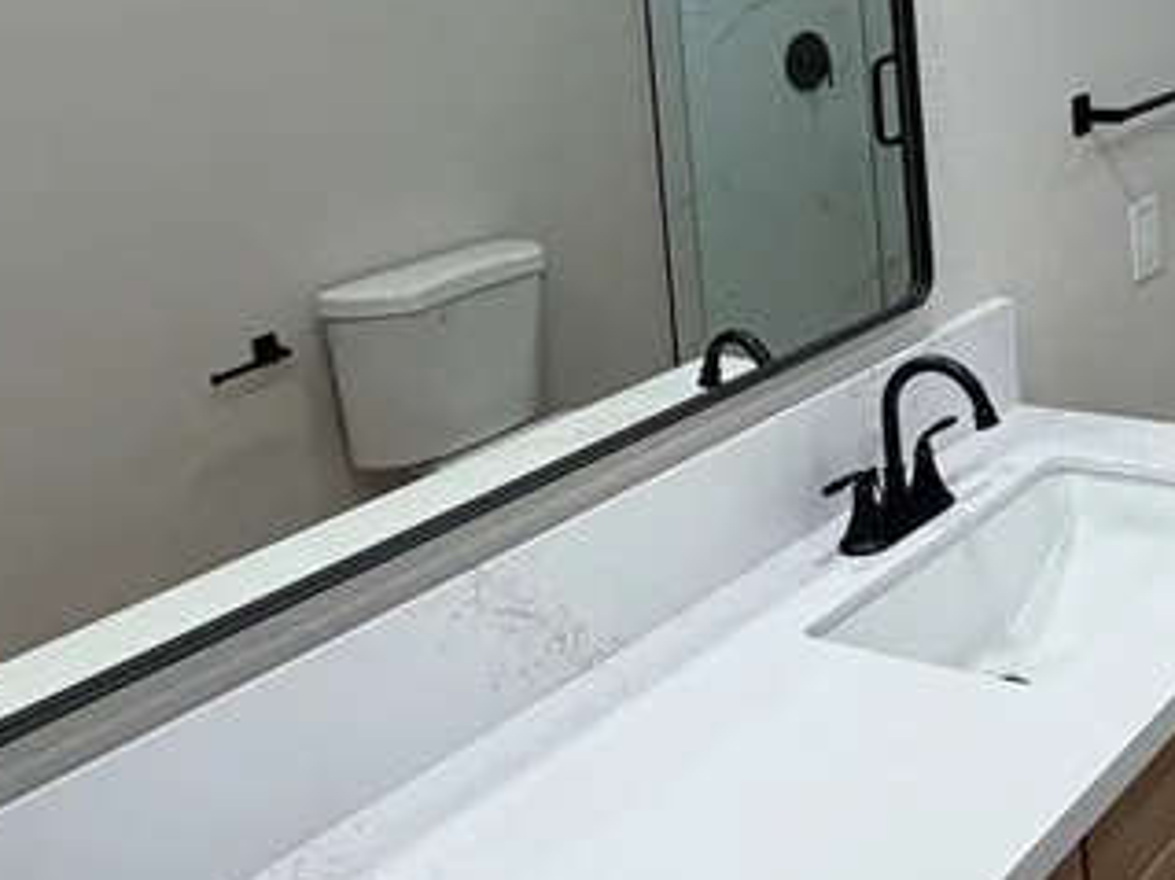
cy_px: -44
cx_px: 1330
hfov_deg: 35.3
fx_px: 1527
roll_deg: +4.2
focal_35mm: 45
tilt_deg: -4.9
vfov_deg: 29.5
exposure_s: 1/120
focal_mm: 2.22
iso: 100
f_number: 2.2
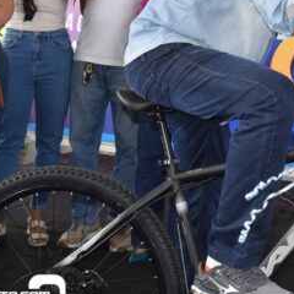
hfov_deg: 21.9
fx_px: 682
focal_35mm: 71
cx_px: 380
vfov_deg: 23.6
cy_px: 23
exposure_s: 1/125
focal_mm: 18
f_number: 5.6
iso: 200
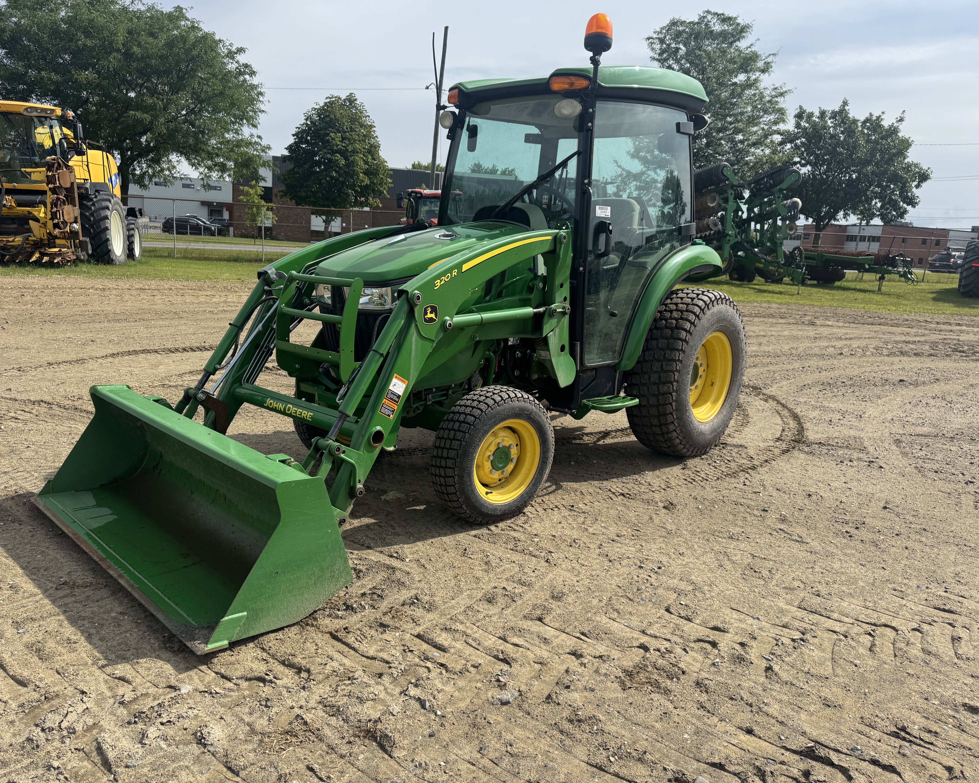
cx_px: 475
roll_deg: -4.5
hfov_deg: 68.1
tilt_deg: -12.7
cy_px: 392
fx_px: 724
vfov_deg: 56.8
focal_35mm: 25
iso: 80
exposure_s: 1/3802
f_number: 1.78
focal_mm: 6.76
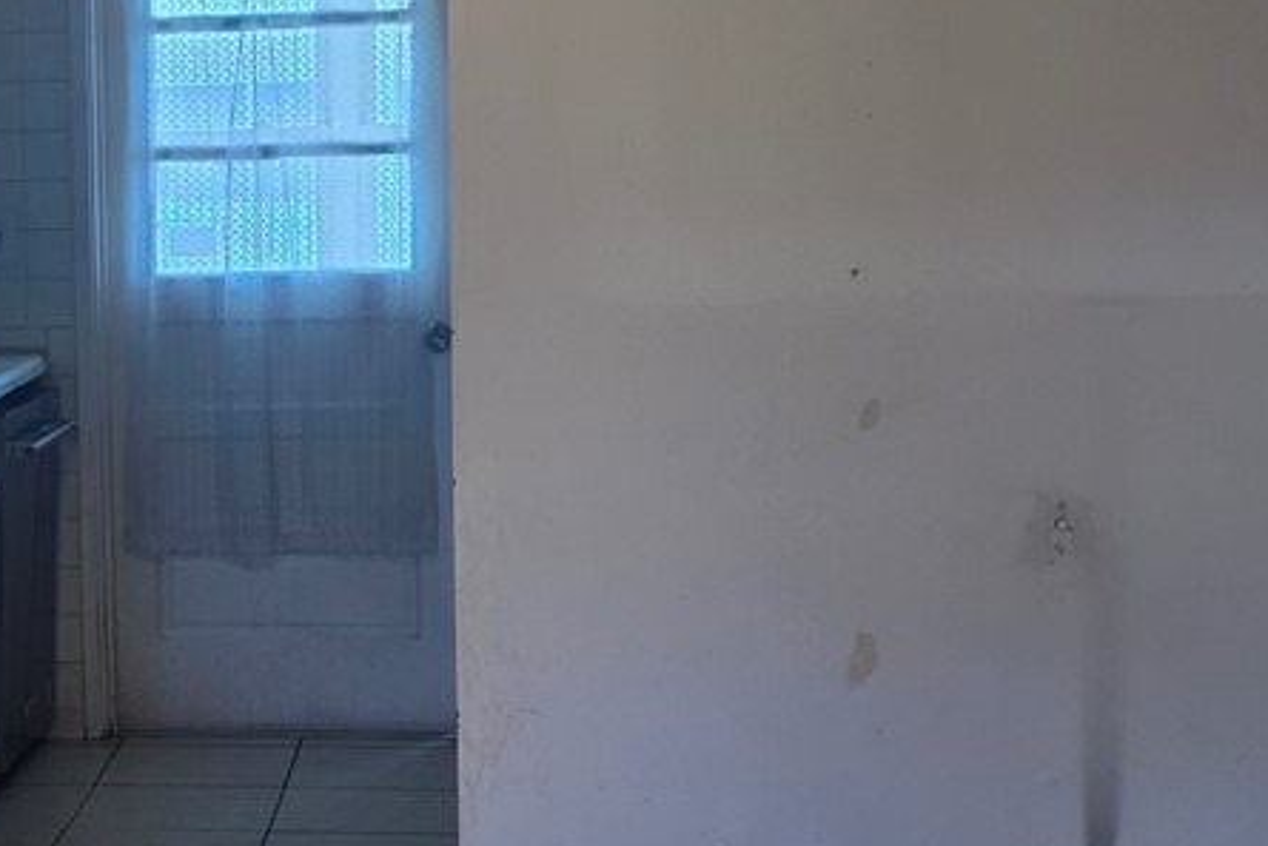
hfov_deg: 22.6
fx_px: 3030
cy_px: 444
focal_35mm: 86
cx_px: -40
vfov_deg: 15.9
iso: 64
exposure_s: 1/120
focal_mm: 6.5
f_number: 1.4
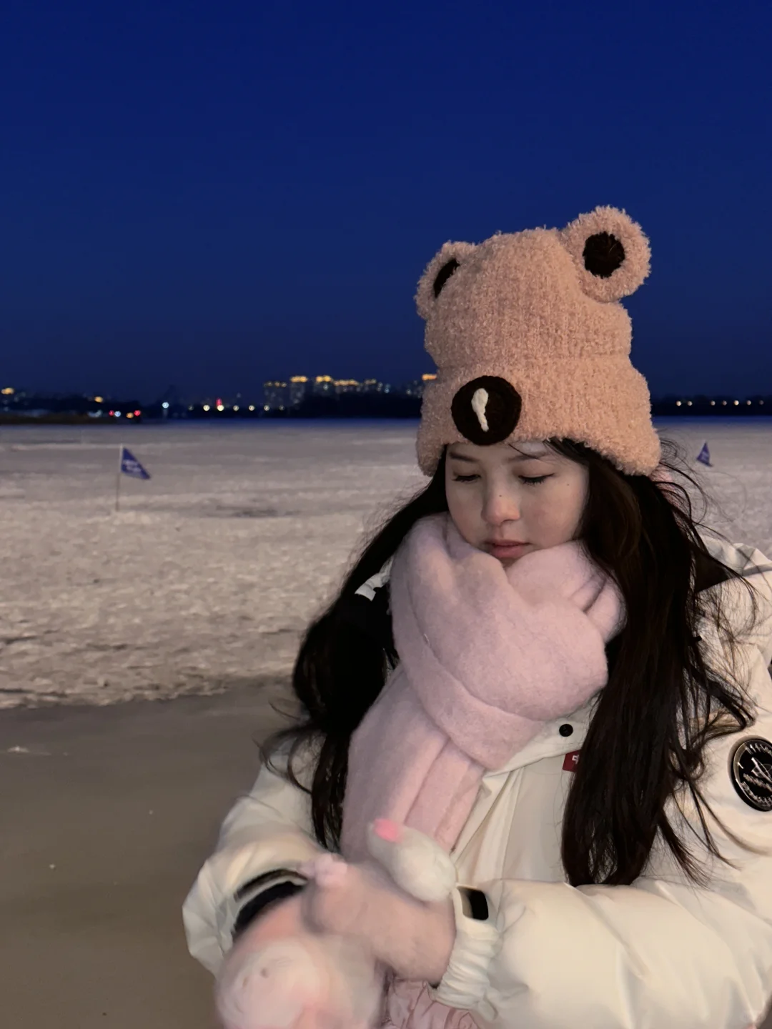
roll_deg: +0.1
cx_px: 386
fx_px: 1427
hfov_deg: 30.3
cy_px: 514
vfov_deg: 39.7
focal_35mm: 48
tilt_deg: -3.6
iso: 80
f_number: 1.78
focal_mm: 6.86
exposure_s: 1/5
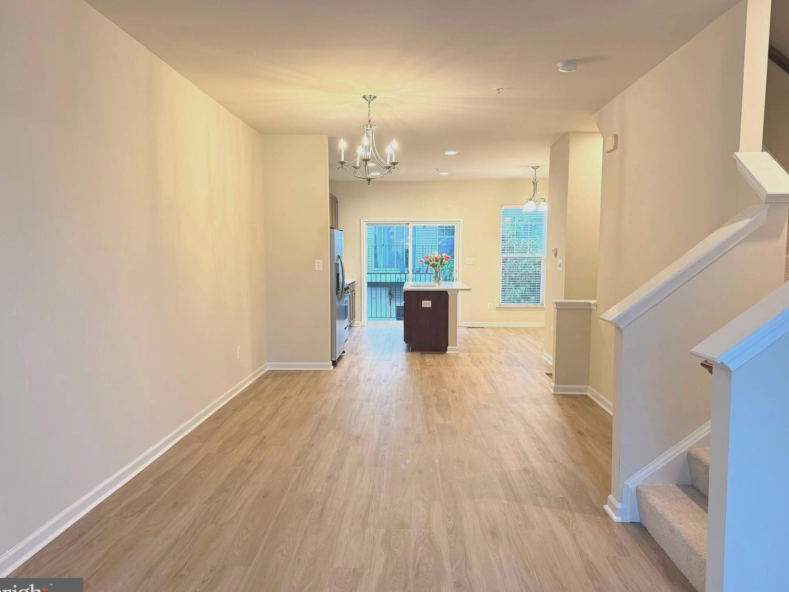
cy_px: 303
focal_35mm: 25
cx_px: 394
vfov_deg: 54.9
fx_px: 570
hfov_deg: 69.4
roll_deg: +0.2
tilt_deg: -5.9
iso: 250
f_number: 1.78
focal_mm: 6.76
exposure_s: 1/60
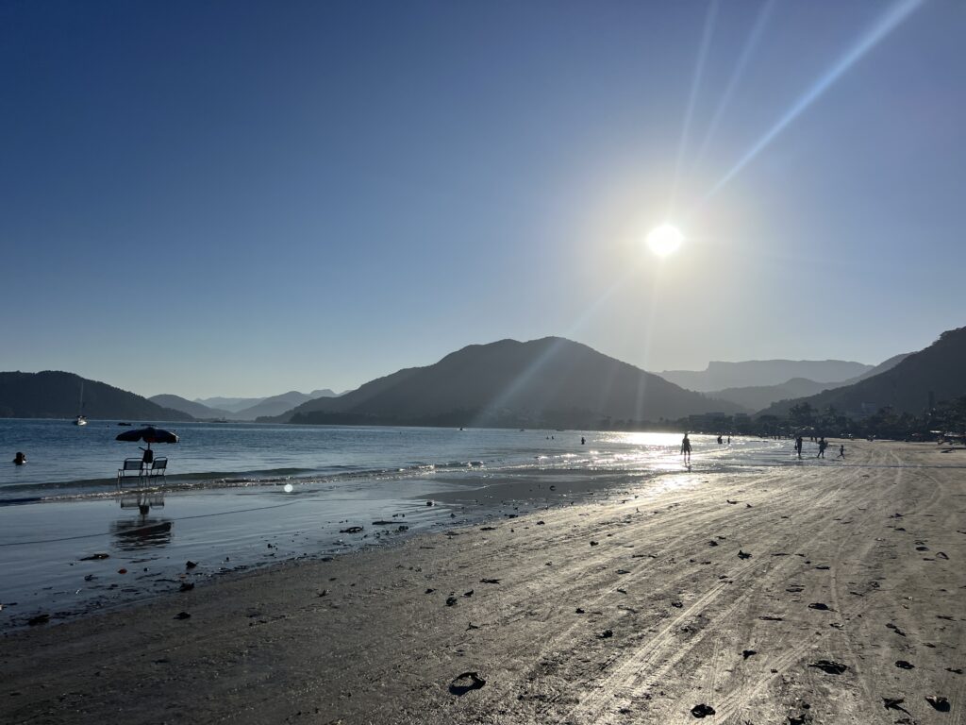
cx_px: 483
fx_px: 726
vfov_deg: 53.1
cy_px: 362
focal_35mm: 26
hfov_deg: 67.3
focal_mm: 5.7
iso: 40
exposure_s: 1/16393
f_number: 1.5
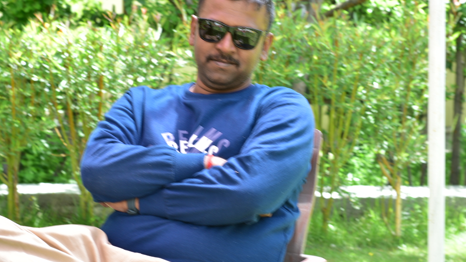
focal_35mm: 95
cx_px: 197
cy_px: 82
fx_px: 1174
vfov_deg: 12.7
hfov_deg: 22.4
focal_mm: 50
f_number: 6.3
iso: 100
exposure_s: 1/40
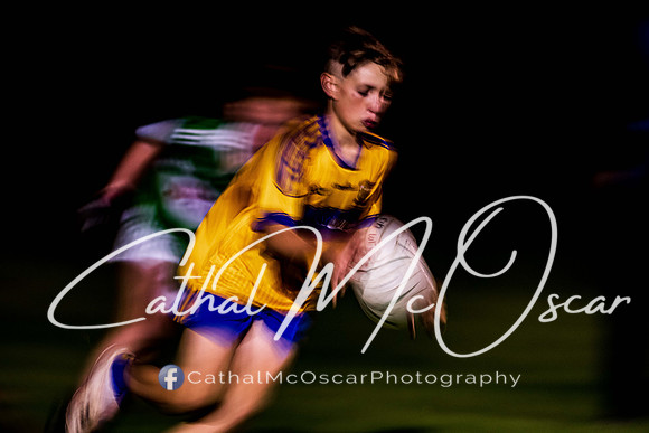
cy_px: 194
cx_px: 358
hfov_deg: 4.7
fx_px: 7962
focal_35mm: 442
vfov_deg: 3.1
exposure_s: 1/15
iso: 2000
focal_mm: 400
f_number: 2.8
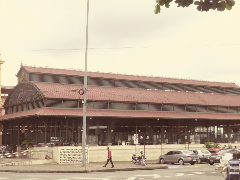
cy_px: 149
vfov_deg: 23.2
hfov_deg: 30.4
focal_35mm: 62
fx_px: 430
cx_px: 45
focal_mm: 5.4
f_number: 3.5
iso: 80
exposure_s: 1/500
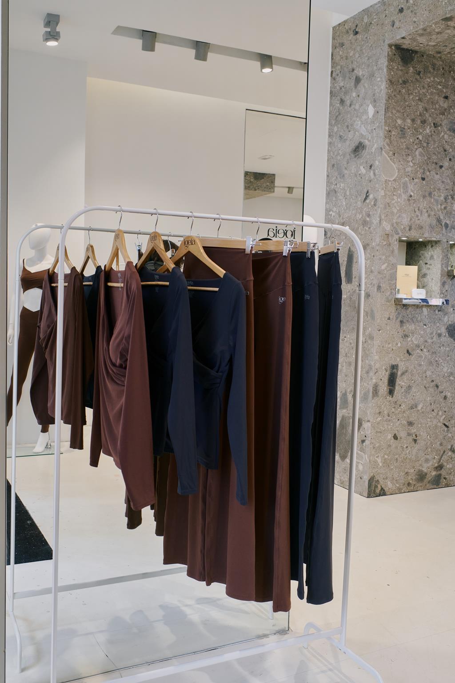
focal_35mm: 35
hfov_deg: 37.9
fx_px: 663
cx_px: 228
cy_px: 342
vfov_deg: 54.4
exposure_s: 1/180
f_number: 5.6
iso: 2000
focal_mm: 23
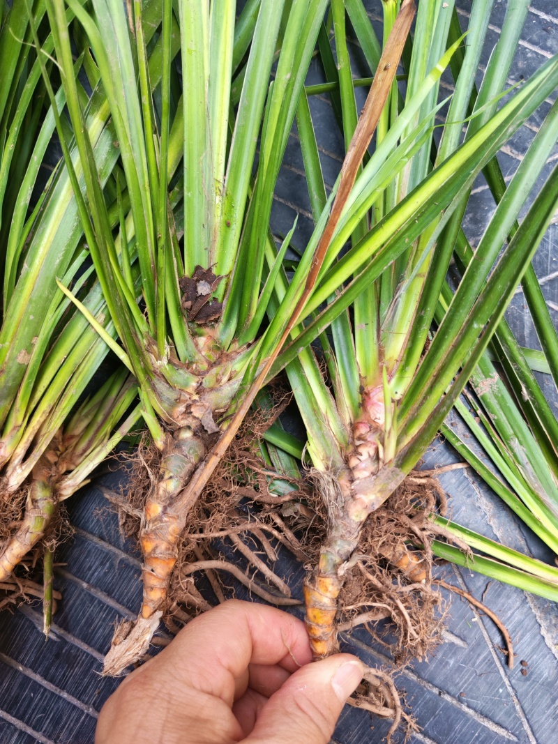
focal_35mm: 27
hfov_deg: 51.3
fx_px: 580
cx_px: 279
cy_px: 372
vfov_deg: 65.3
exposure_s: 1/100
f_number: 1.95
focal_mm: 5.52
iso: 160
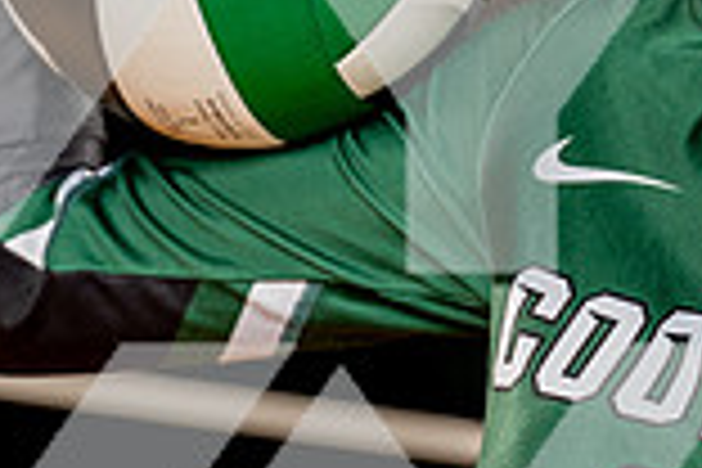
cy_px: 37
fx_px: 5440
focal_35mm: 279
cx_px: 657
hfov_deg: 7.4
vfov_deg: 4.9
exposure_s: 1/250
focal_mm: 70
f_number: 5.6
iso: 250
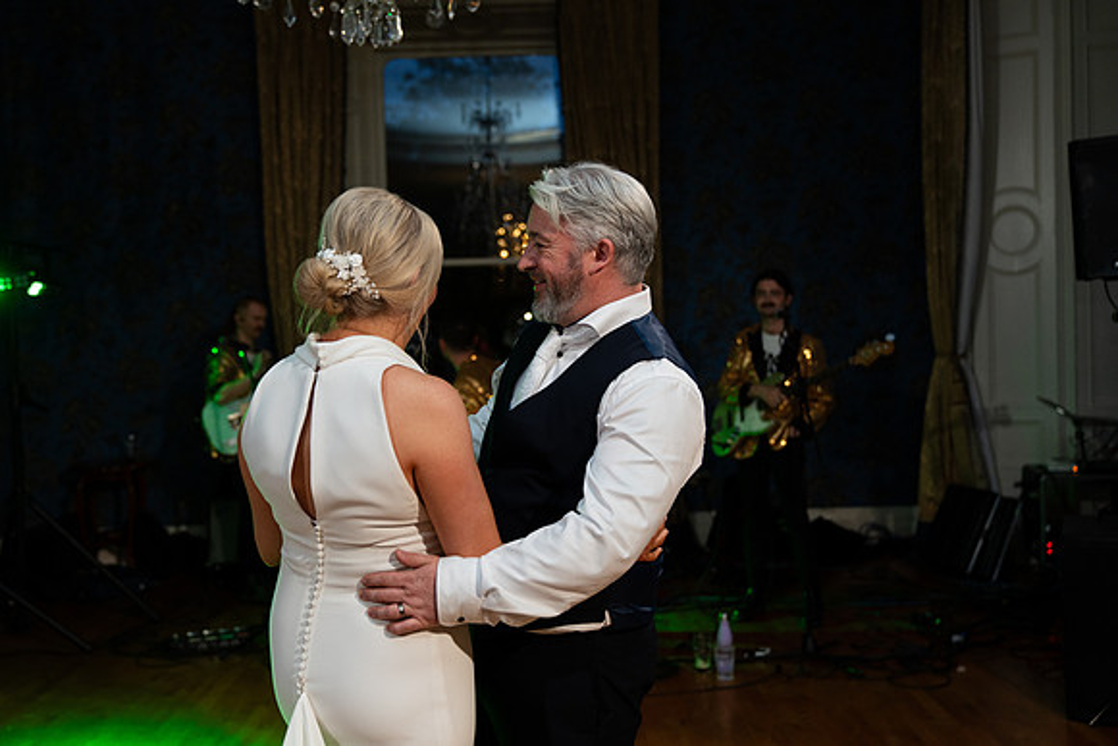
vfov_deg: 34.2
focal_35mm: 39
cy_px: 373
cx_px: 559
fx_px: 1211
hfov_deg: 49.5
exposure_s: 1/160
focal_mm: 39
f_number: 2.8
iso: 1250
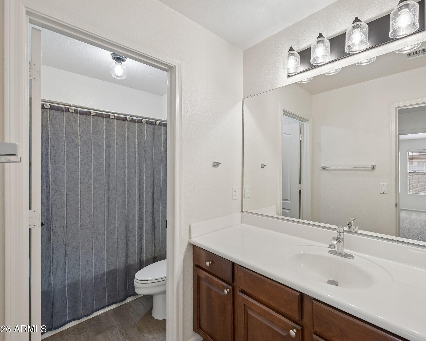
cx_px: 248
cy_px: 172
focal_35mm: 16
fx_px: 202
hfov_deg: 92.3
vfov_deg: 80.4
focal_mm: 14
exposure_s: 1/13
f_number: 8
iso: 250
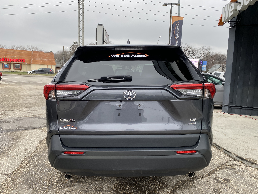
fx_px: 194
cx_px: 129
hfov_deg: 67.3
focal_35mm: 26
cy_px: 97
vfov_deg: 53.1
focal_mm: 4.25
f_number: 1.8
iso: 32
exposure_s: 1/154
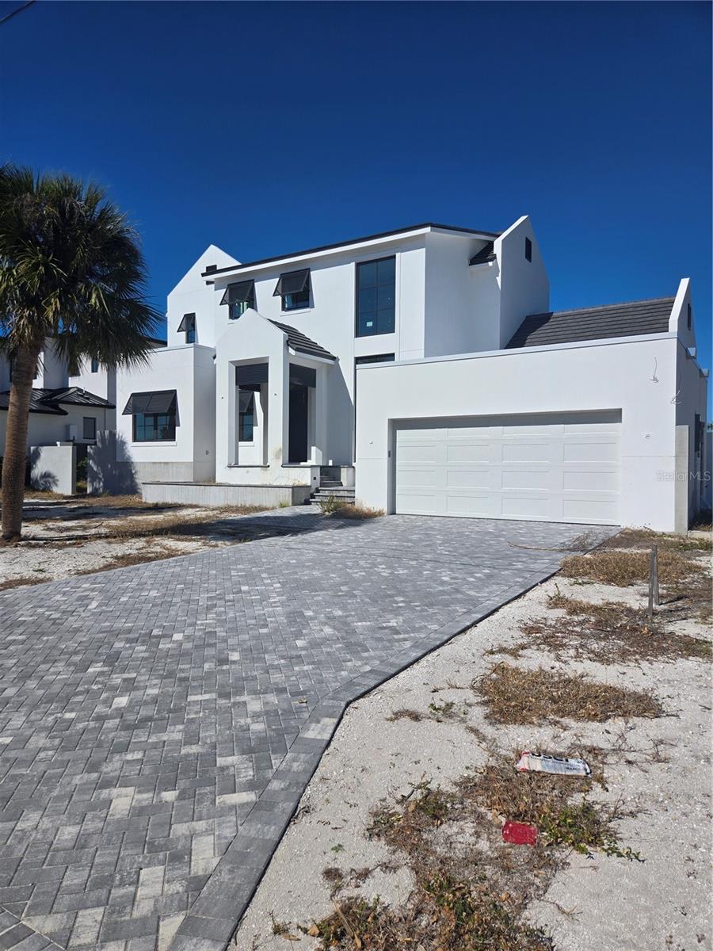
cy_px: 476
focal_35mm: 23
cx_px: 356
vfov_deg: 73.9
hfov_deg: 58.9
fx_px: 632
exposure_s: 1/5397
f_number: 1.8
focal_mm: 5.4
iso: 25
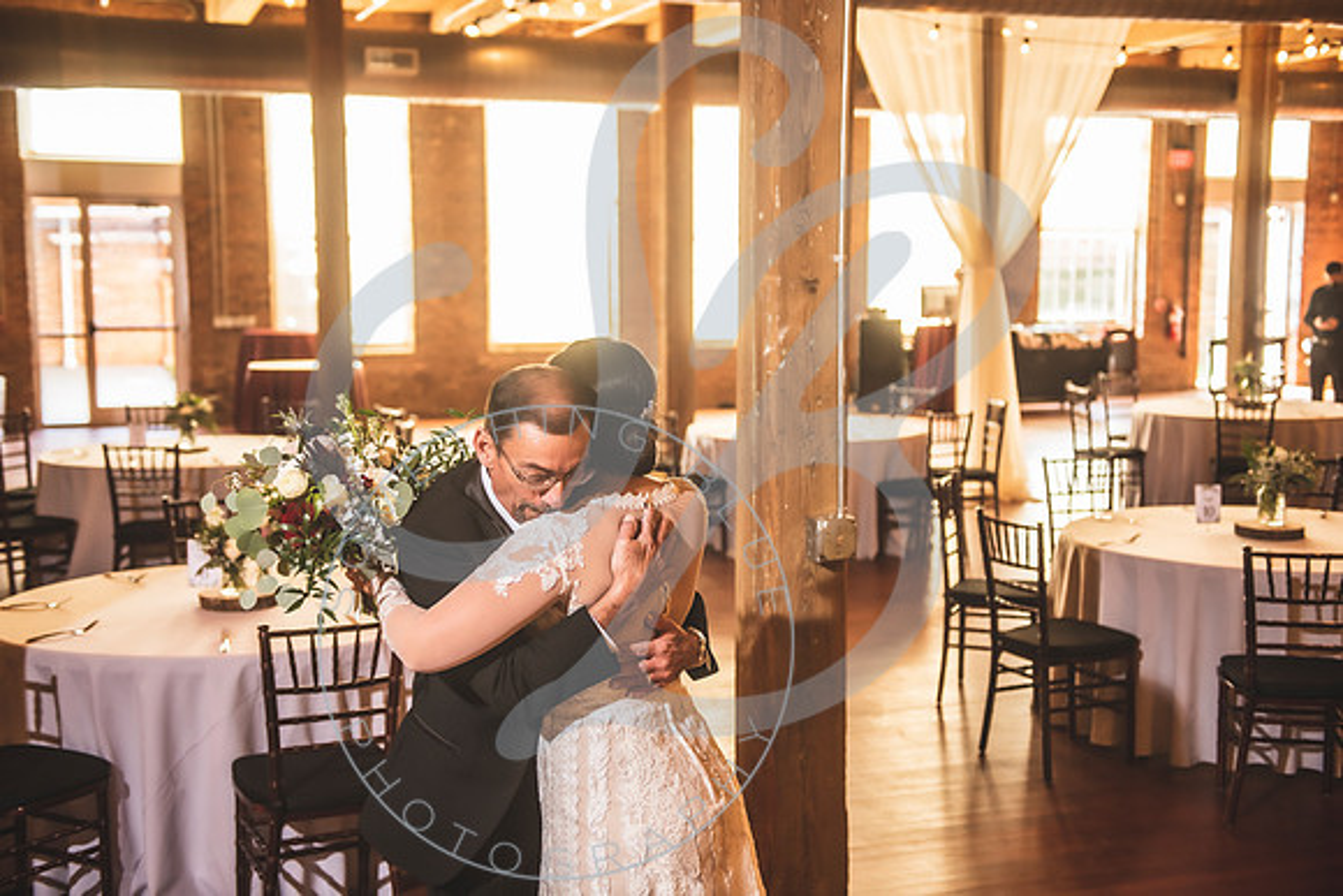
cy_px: 448
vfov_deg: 30.0
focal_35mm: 45
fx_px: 1673
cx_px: 664
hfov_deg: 43.7
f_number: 2.8
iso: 640
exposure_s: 1/125
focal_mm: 44
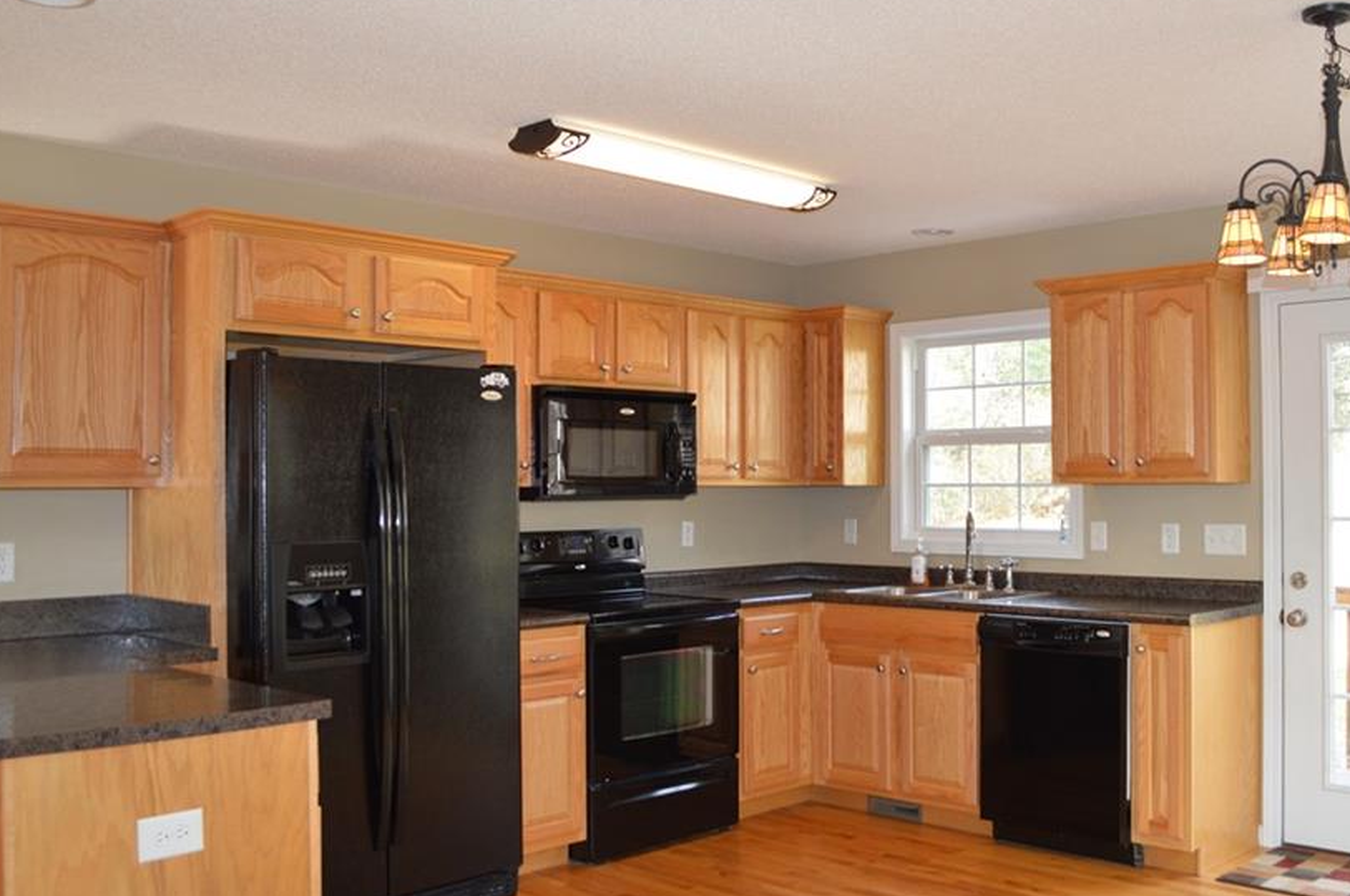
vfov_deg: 38.8
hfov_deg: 55.6
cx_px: 785
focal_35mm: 34
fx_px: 1273
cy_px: 460
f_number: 4
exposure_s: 1/100
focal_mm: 18
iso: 400
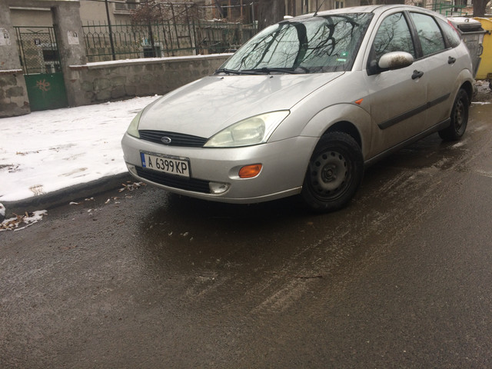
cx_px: 246
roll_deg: +3.2
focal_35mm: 29
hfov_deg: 61.7
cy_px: 184
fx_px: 412
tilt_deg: -16.5
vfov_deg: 48.2
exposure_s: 1/152
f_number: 2.2
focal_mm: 4.15
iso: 32
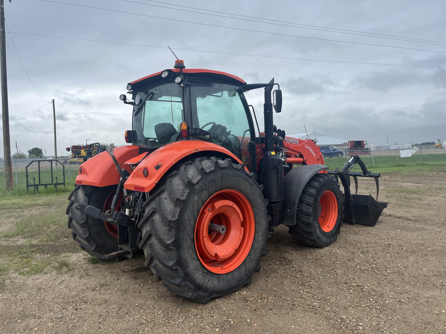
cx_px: 223
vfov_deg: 53.1
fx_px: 335
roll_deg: +3.2
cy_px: 167
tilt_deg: -0.5
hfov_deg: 67.3
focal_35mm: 26
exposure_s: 1/2463
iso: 50
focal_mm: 5.1
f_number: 1.6
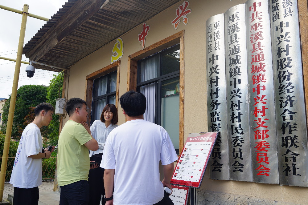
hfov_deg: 55.8
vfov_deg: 38.9
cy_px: 102
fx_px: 291
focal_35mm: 34
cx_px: 154
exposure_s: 1/80
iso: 100
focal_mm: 34
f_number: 8
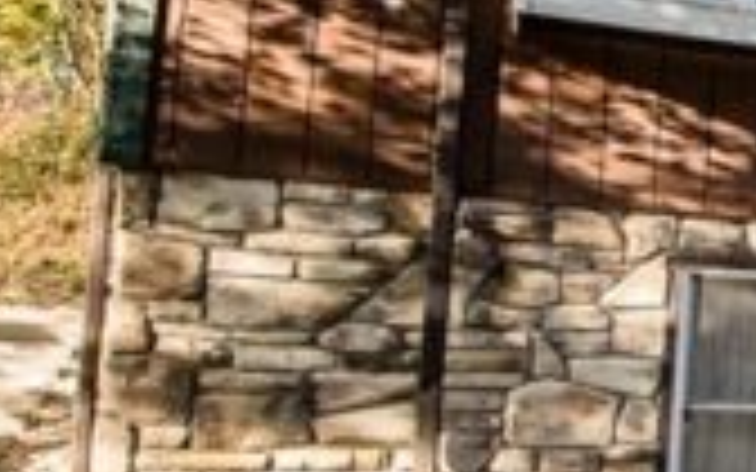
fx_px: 1401
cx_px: 1706
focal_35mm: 68
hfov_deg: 16.5
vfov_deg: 19.0
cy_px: 108
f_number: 5.6
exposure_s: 1/250
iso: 200
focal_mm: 14
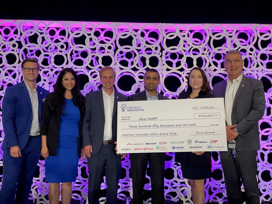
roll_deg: -0.8
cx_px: 136
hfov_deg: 36.8
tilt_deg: +4.7
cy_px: 102
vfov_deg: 28.0
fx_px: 409
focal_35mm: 52
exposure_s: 1/40
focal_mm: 6
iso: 160
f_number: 2
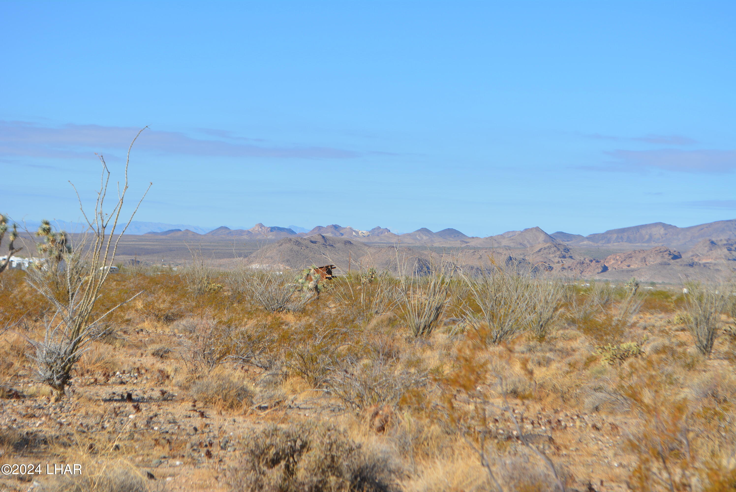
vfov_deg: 16.6
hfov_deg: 24.6
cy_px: 246
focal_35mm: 82
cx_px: 368
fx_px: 1688
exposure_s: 1/250
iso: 100
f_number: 8
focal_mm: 55
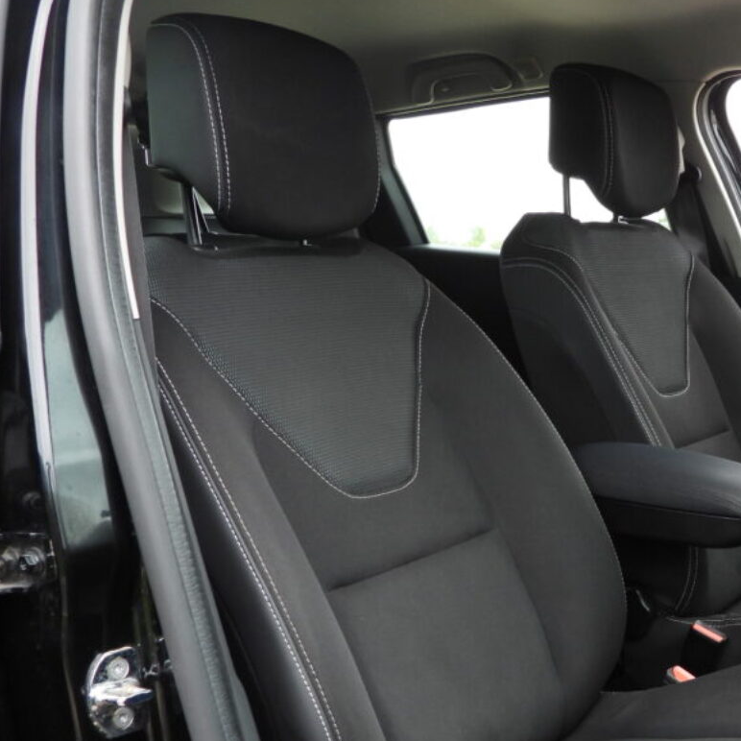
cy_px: 502
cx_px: 630
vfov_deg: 37.9
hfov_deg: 36.5
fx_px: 1066
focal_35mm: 44
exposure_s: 1/50
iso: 100
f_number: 2.8
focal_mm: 4.3
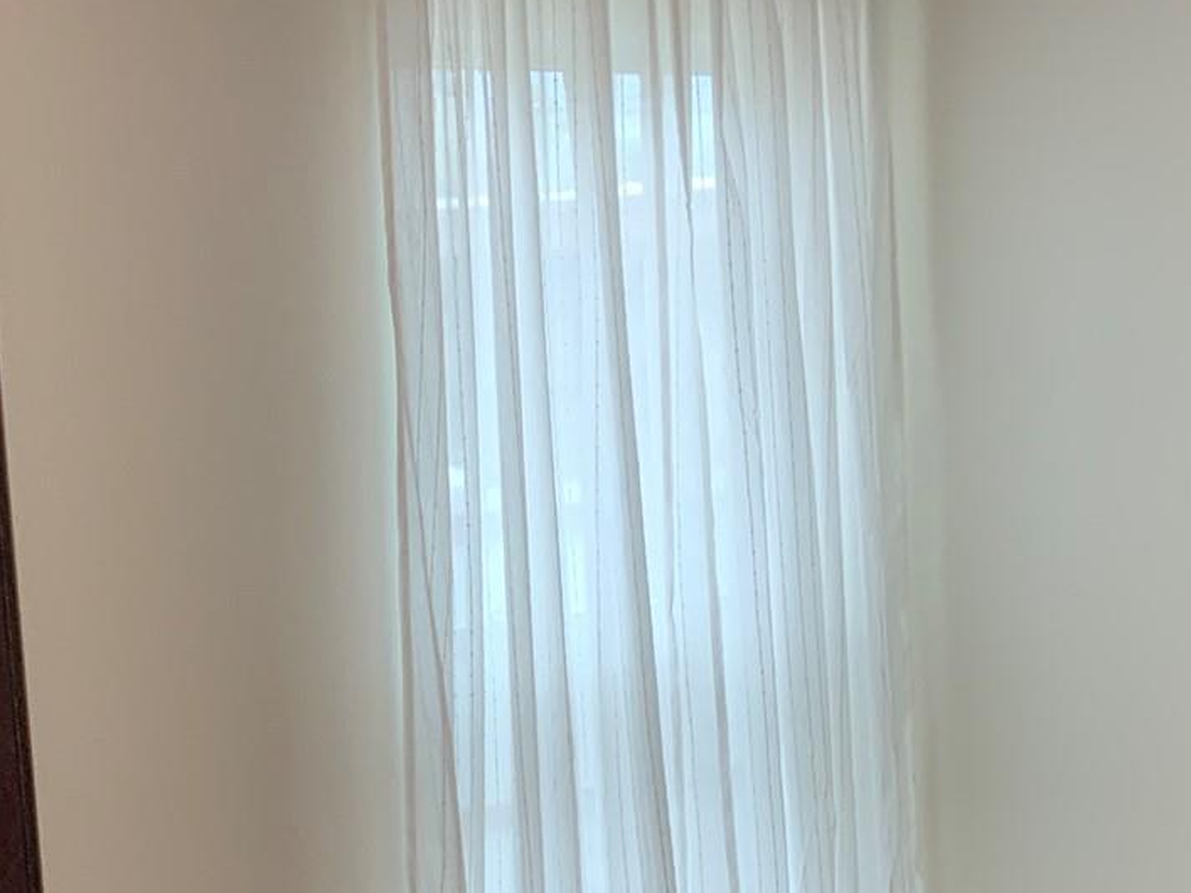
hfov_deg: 23.3
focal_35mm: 84
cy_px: 987
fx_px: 2890
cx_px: 483
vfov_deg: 17.0
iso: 64
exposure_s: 1/60
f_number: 1.8
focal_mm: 3
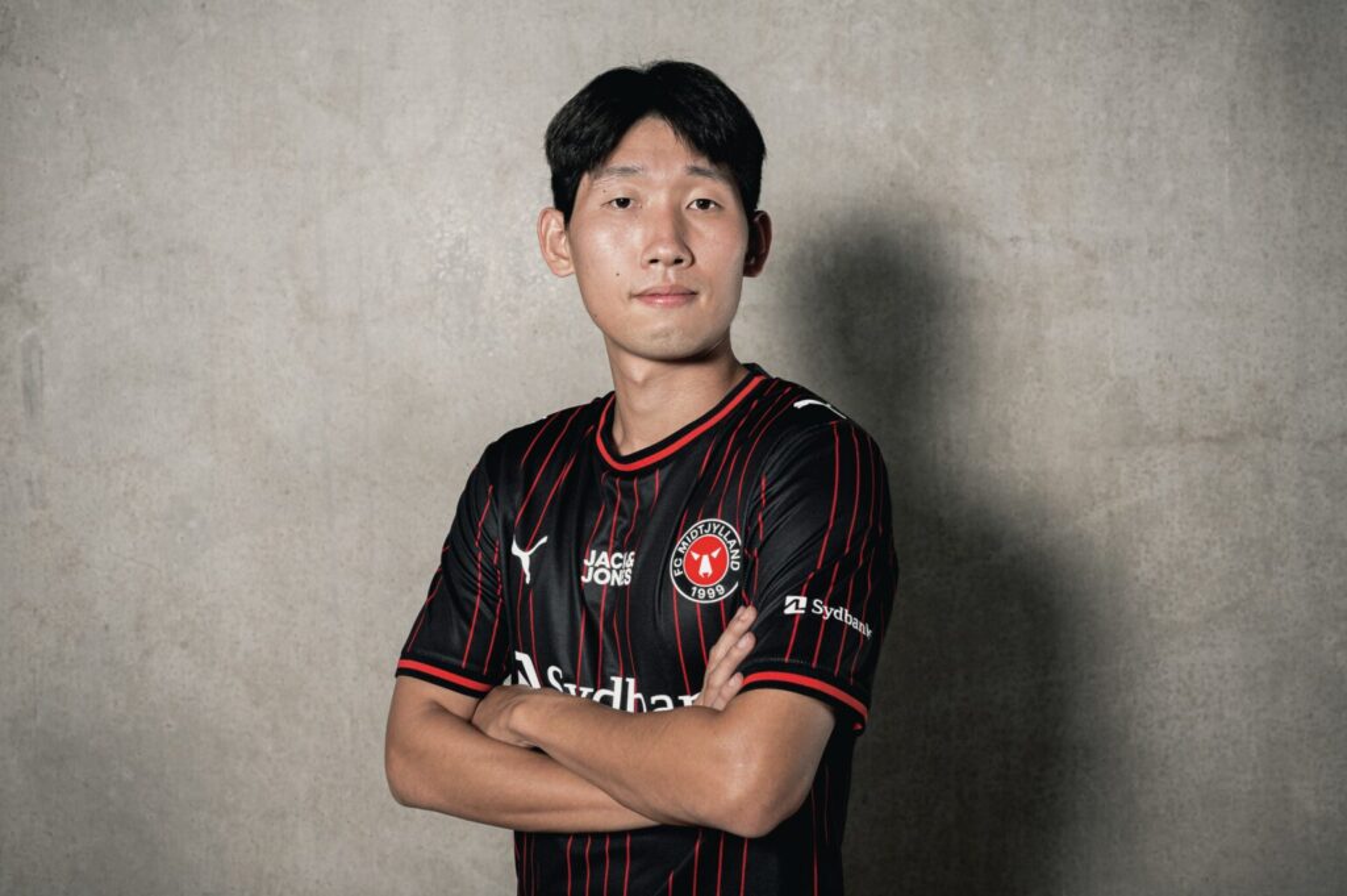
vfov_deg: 26.9
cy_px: 448
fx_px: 1869
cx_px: 674
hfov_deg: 39.6
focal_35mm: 50
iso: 100
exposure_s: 1/125
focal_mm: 50
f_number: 8
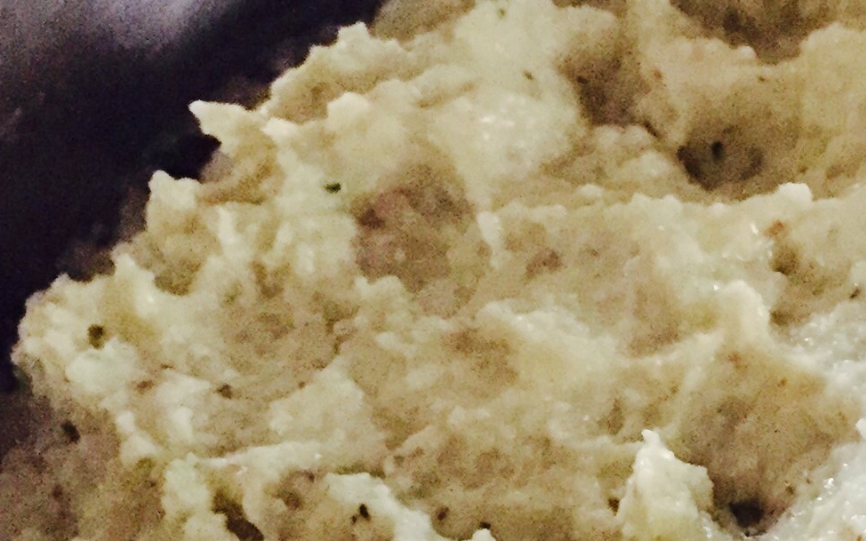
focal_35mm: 103
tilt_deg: -56.6
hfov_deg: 19.5
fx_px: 2431
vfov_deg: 12.5
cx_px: 914
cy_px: 557
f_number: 2.2
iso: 400
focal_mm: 4.15
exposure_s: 1/17
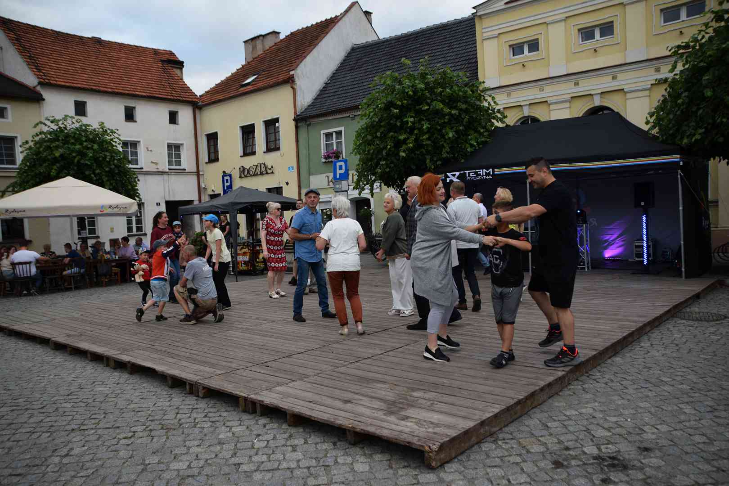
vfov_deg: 47.9
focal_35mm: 27
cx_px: 364
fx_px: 547
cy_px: 243
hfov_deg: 67.4
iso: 800
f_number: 4
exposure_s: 1/1000
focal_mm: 18
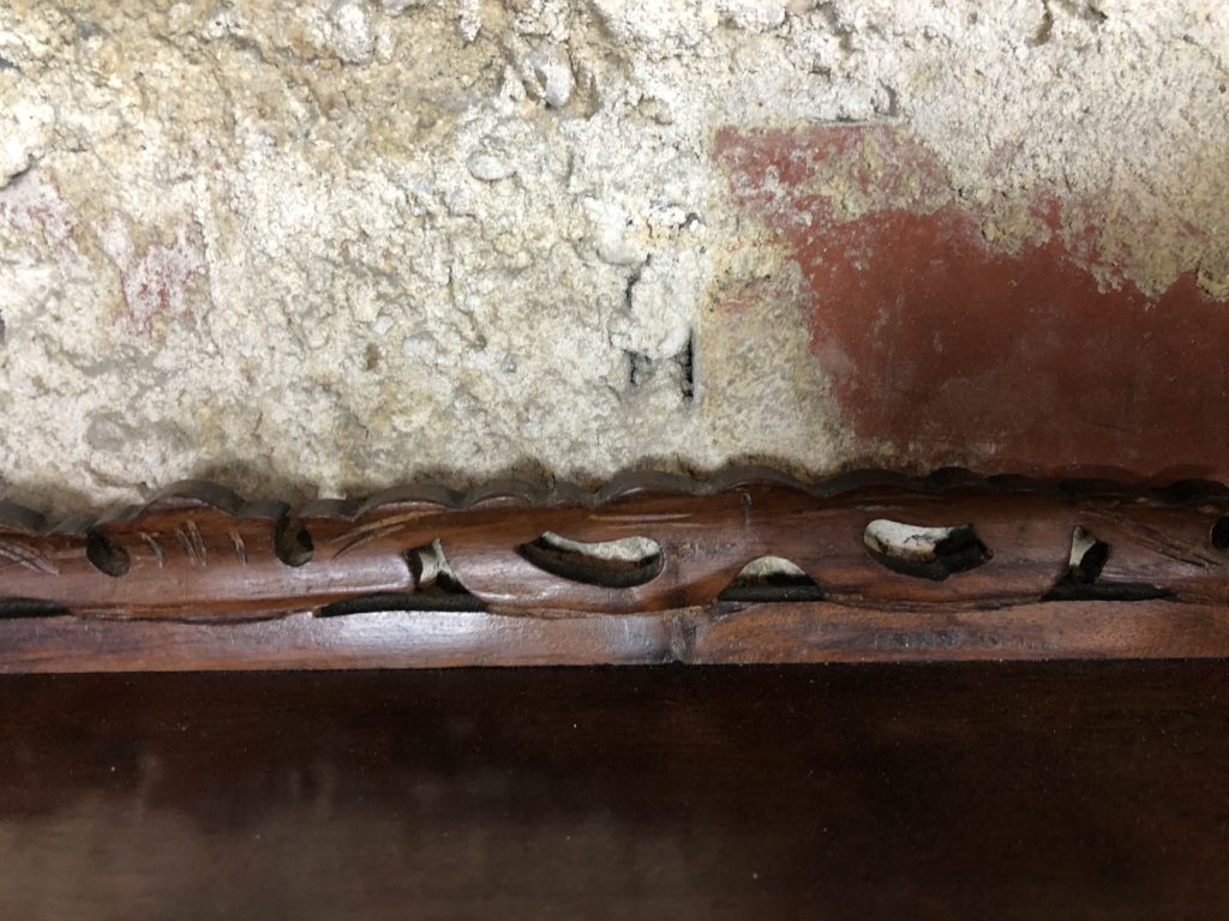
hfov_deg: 63.4
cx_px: 614
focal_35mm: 28
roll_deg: +1.6
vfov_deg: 49.7
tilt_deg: -17.0
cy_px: 460
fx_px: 994
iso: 64
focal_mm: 4
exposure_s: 1/17
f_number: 1.8
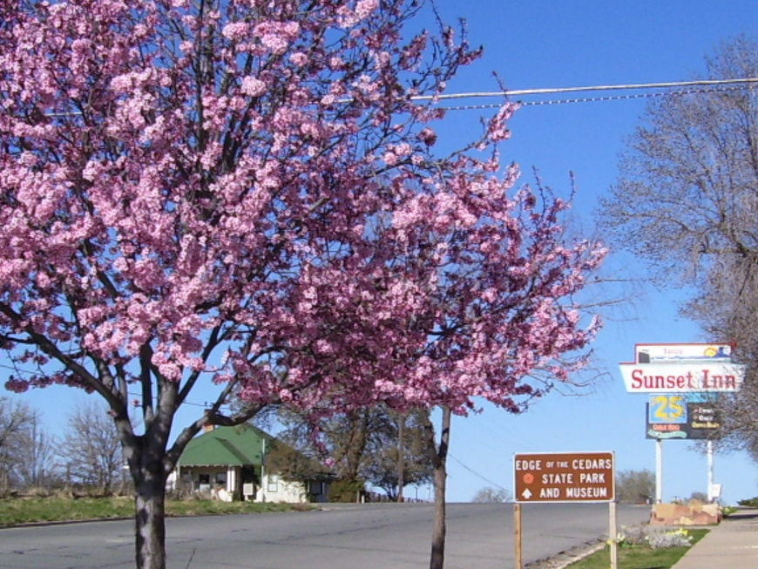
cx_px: 379
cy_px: 284
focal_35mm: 34
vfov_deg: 41.8
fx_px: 745
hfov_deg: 53.9
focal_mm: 5.6
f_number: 4.8
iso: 80
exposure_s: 1/750
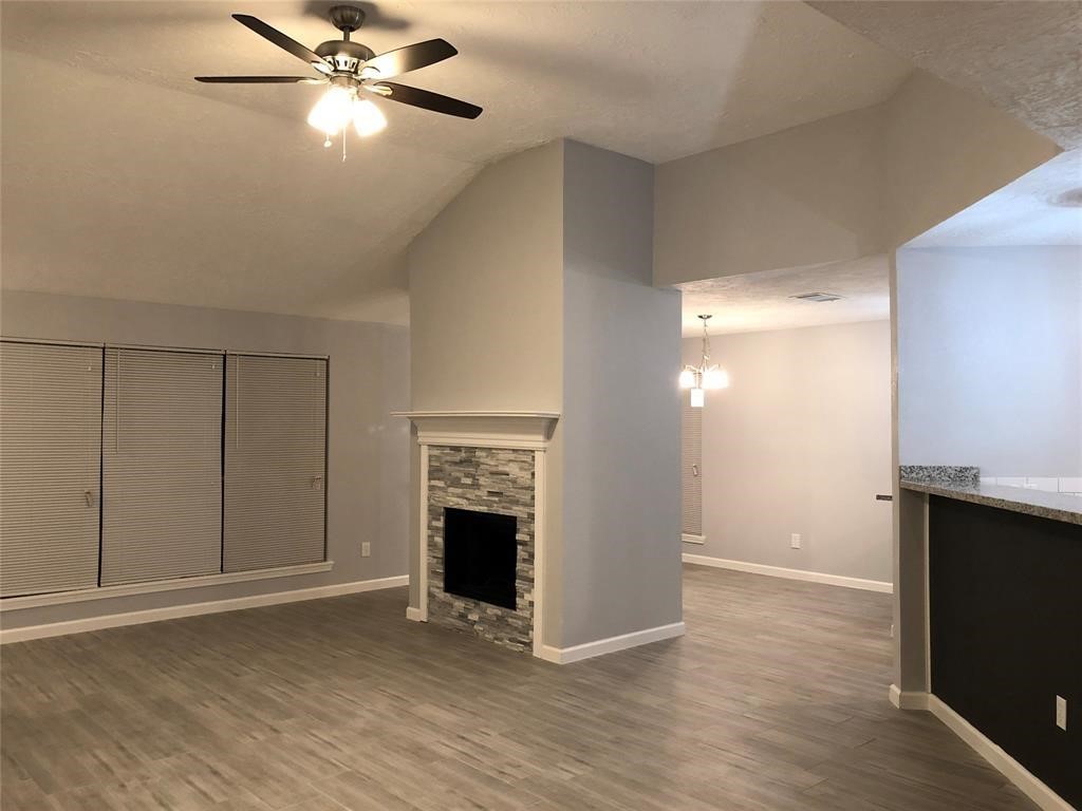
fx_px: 875
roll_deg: -0.6
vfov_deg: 49.7
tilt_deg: +1.3
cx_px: 541
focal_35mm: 28
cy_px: 406
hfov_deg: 63.4
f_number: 1.8
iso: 50
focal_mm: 4
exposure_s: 1/15
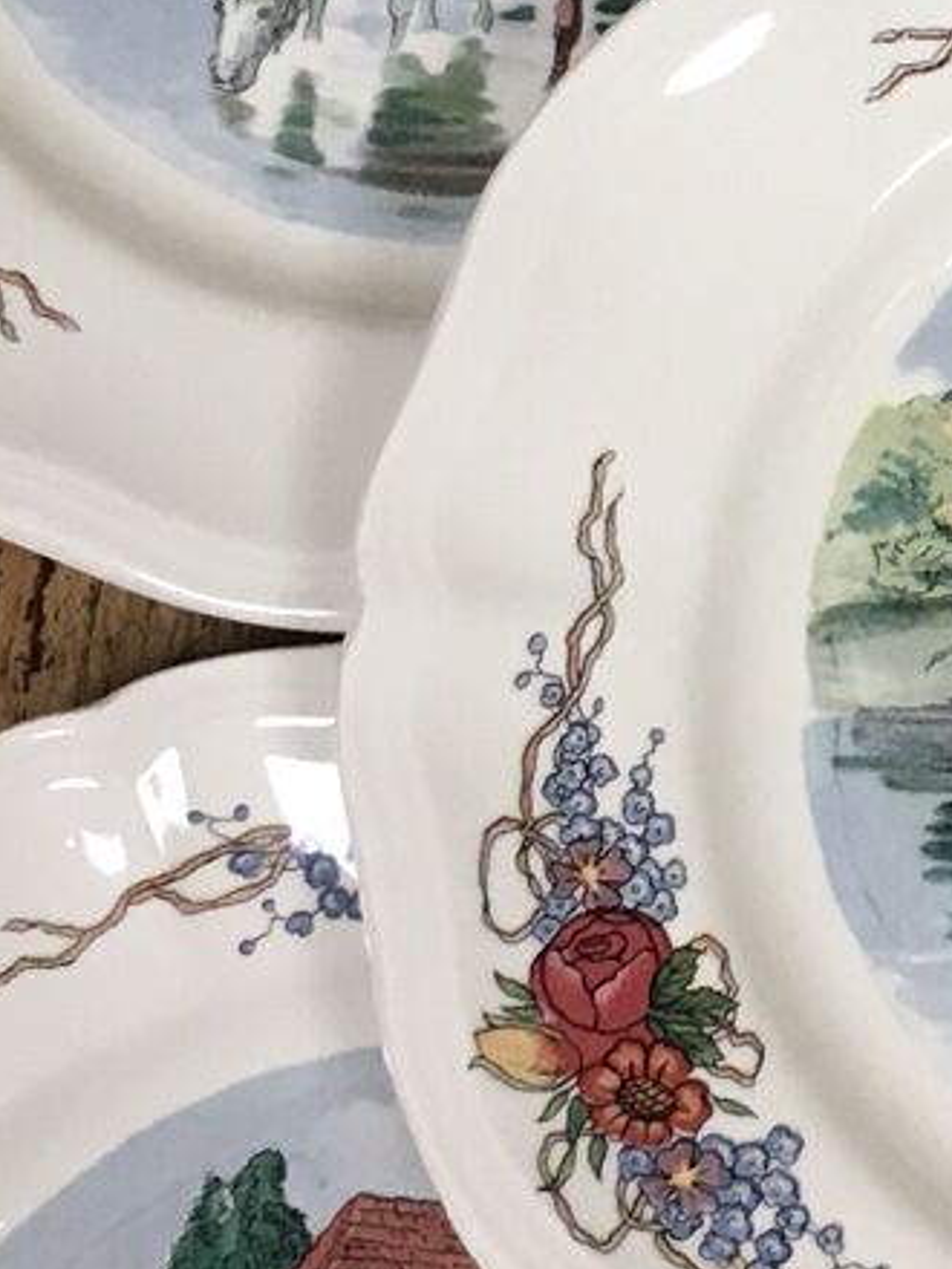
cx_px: 1480
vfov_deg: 14.6
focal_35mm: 133
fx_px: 4877
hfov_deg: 10.7
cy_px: -14
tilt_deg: -72.0
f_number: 2.2
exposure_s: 1/33
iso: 50
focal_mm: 4.15
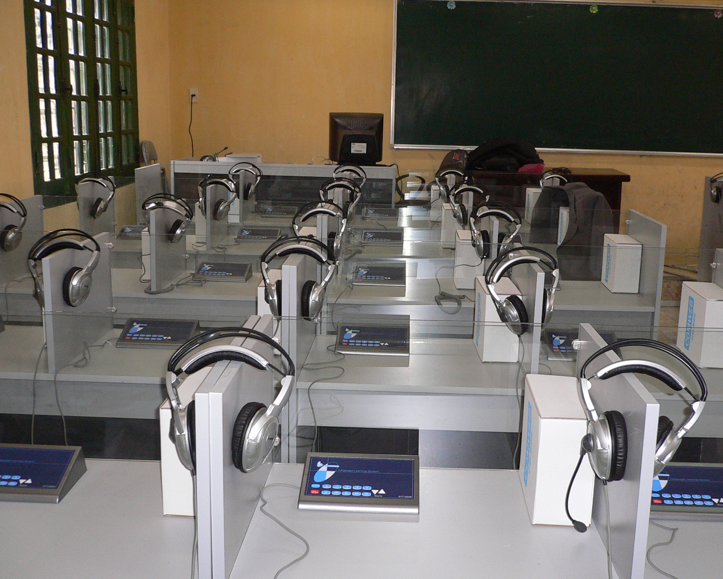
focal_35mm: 41
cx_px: 389
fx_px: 877
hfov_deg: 44.8
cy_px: 301
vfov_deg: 36.5
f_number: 2.8
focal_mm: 5.8
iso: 200
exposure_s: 1/60
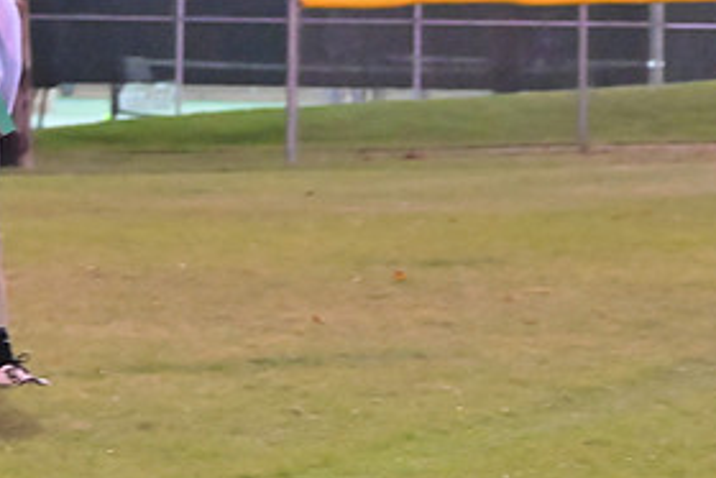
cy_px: 144
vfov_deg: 3.9
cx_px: 330
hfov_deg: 5.8
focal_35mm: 356
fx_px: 7084
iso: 6400
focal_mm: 115
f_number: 4
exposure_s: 1/400
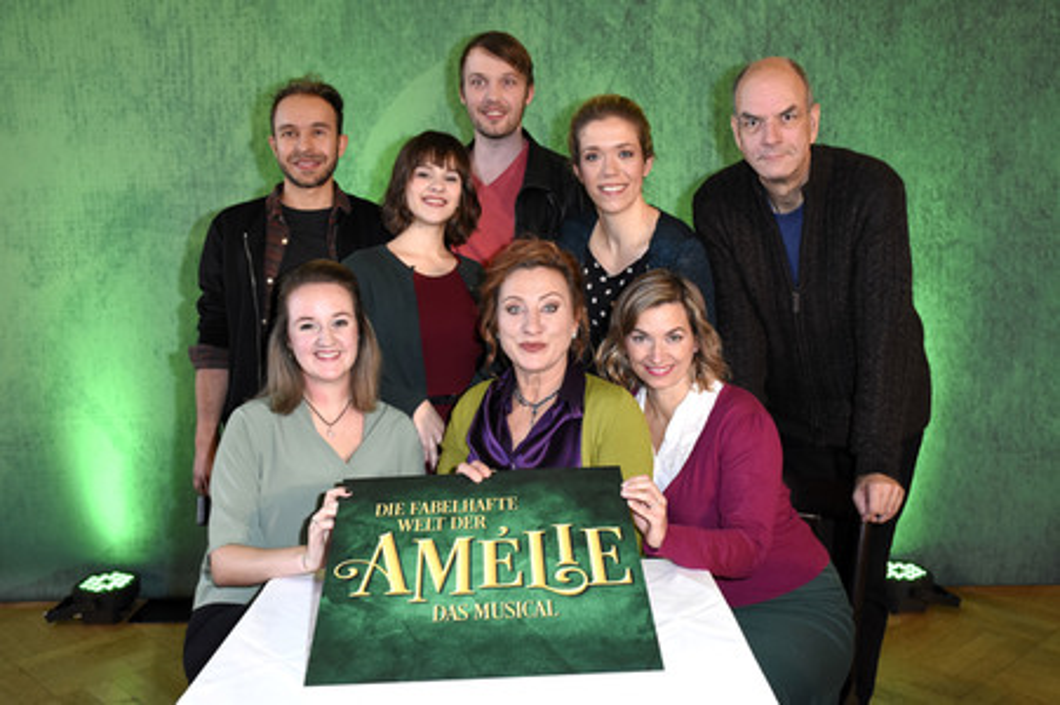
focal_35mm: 34
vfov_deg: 38.3
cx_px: 530
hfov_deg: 55.1
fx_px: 1015
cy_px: 352
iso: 1600
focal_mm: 23
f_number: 6.3
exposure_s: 1/125
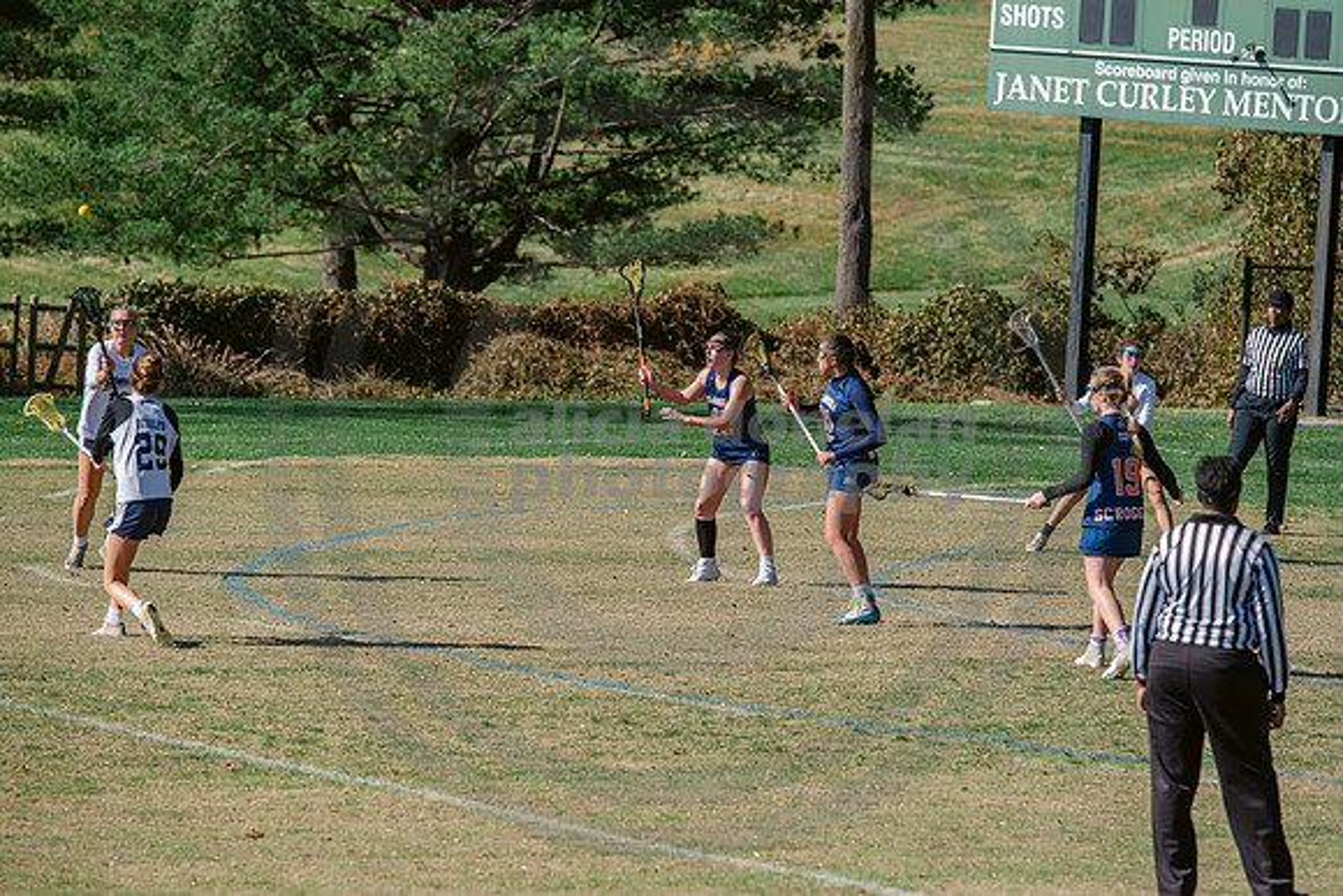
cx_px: 672
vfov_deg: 6.9
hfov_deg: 10.3
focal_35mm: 200
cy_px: 448
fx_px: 7463
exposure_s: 1/1600
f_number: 5
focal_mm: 200
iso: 250
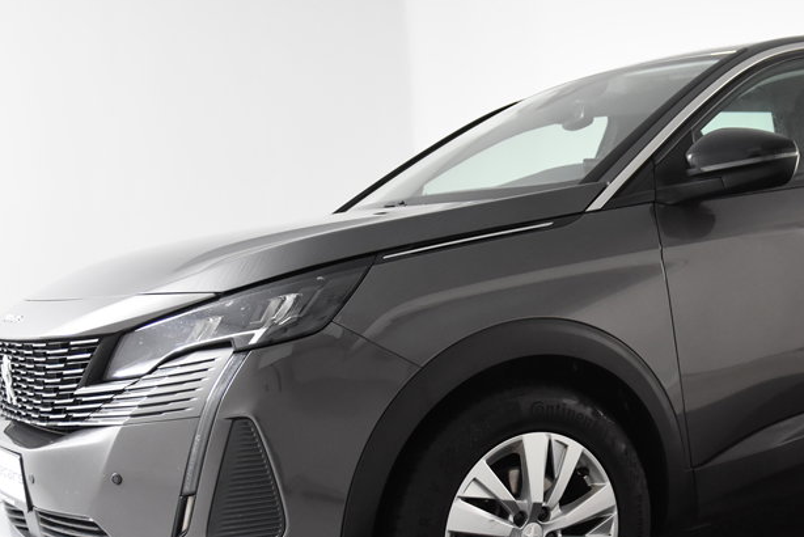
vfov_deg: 24.6
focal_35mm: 55
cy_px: 333
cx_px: 606
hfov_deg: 35.4
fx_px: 1229
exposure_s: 1/50
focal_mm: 22
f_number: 3.5
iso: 1600
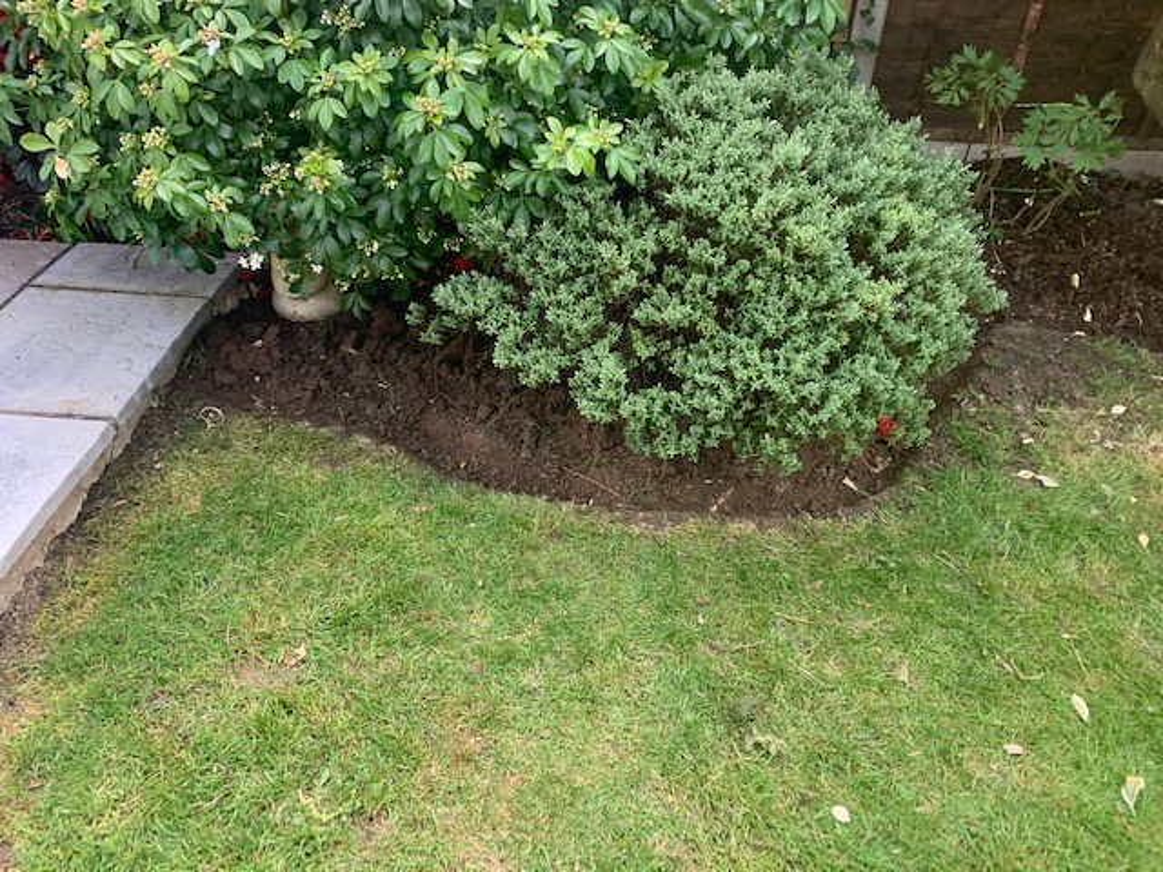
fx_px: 874
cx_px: 582
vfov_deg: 53.1
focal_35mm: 26
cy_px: 436
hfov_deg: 67.3
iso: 25
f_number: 1.8
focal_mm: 4.25
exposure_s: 1/121
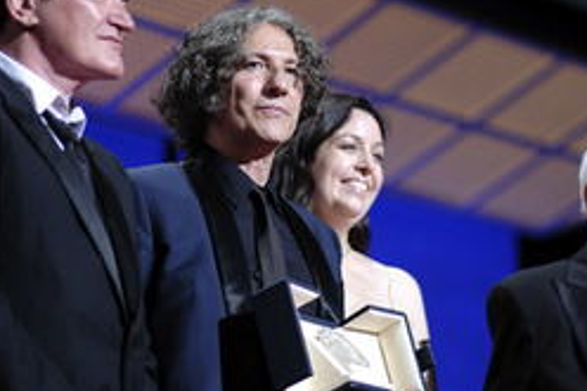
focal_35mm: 153
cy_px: 246
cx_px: 316
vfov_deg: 9.0
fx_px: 2493
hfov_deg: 13.4
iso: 1000
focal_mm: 56
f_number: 1.2
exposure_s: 1/640
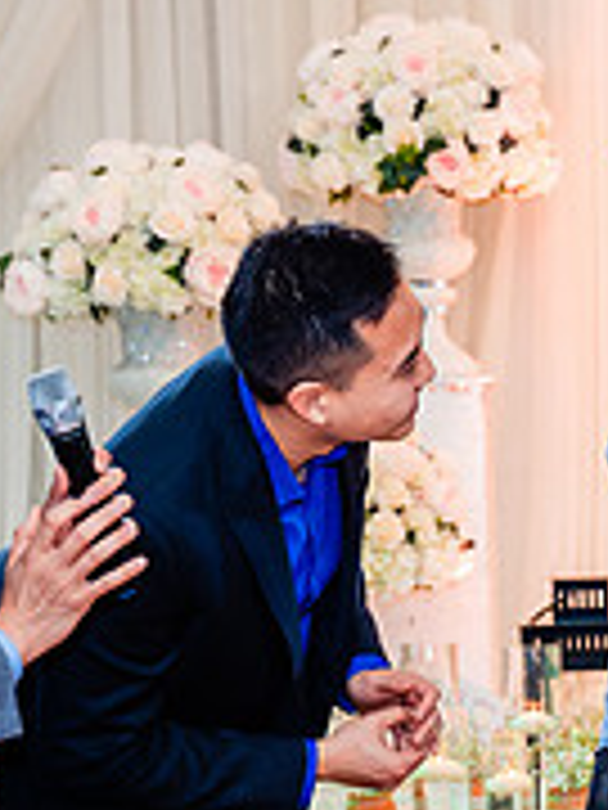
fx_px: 3700
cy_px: 506
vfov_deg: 12.5
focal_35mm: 158
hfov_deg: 9.1
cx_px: 986
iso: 1000
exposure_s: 1/160
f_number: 3.5
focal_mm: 51
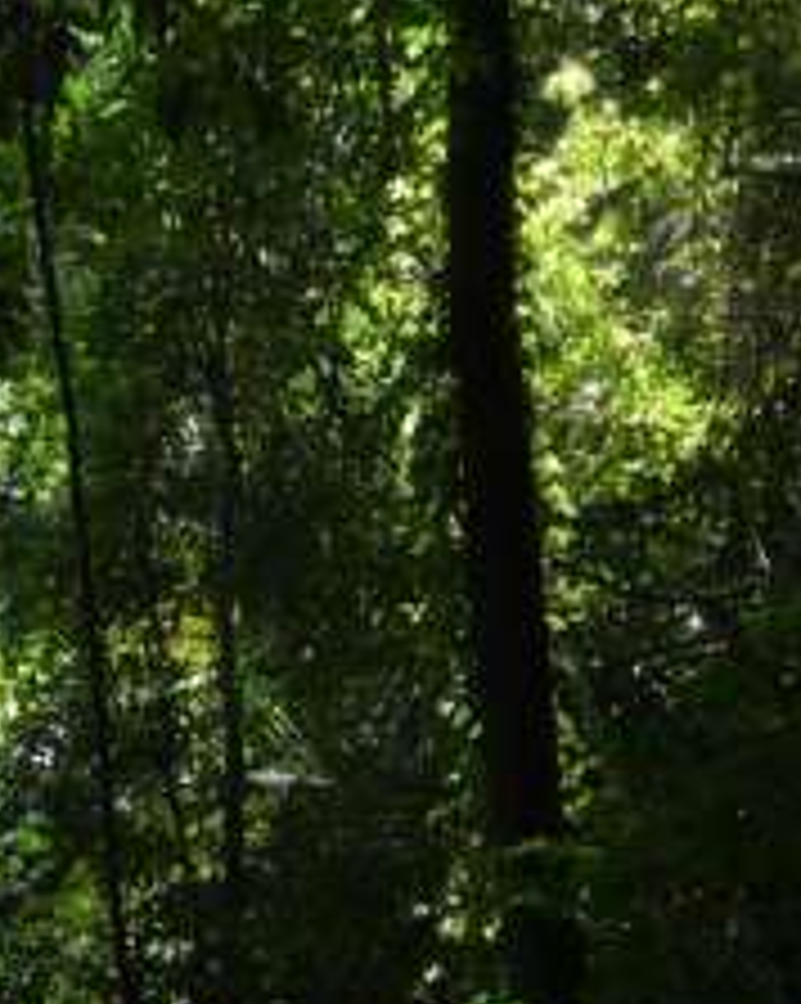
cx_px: -126
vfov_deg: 23.5
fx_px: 2404
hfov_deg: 18.1
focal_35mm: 81
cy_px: 608
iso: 1100
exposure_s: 1/200
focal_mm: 24
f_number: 4.5
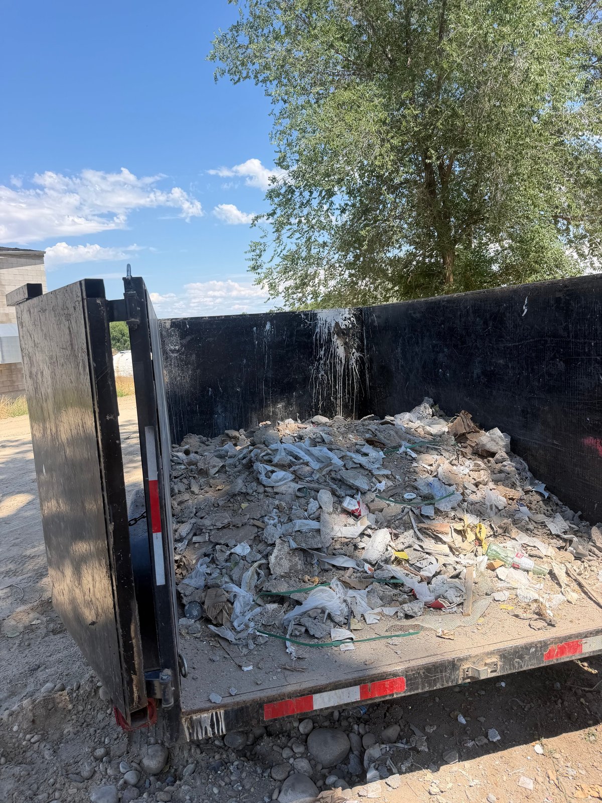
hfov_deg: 56.8
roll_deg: +1.9
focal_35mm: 24
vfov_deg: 71.6
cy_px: 402
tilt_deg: -6.4
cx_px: 301
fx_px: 556
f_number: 1.78
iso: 80
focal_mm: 6.76
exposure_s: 1/2525
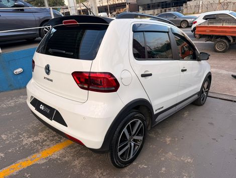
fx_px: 164
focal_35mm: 24
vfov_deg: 56.9
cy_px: 89
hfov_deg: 71.5
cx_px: 118
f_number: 1.78
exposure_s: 1/728
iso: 80
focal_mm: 6.76
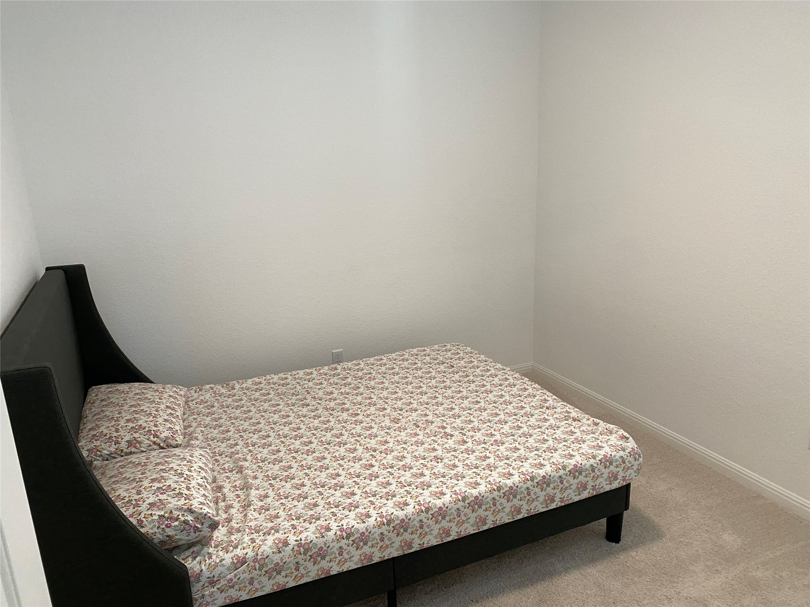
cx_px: 405
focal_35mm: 26
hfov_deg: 67.3
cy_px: 304
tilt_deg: -15.2
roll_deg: +1.9
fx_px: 608
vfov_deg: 53.1
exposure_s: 1/60
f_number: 1.8
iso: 160
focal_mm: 4.25
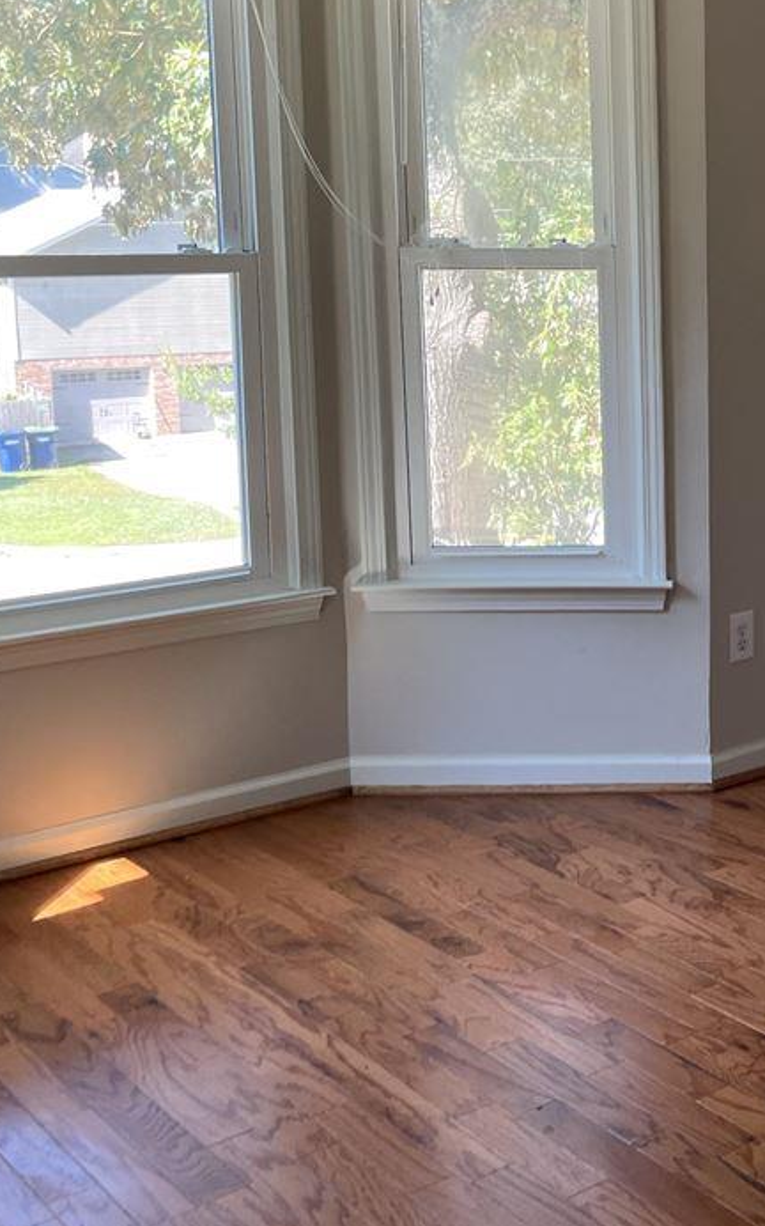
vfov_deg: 39.3
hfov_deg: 23.8
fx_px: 1703
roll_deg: +0.5
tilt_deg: -9.0
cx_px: 838
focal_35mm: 51
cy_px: 445
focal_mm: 5.1
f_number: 1.6
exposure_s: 1/60
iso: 64
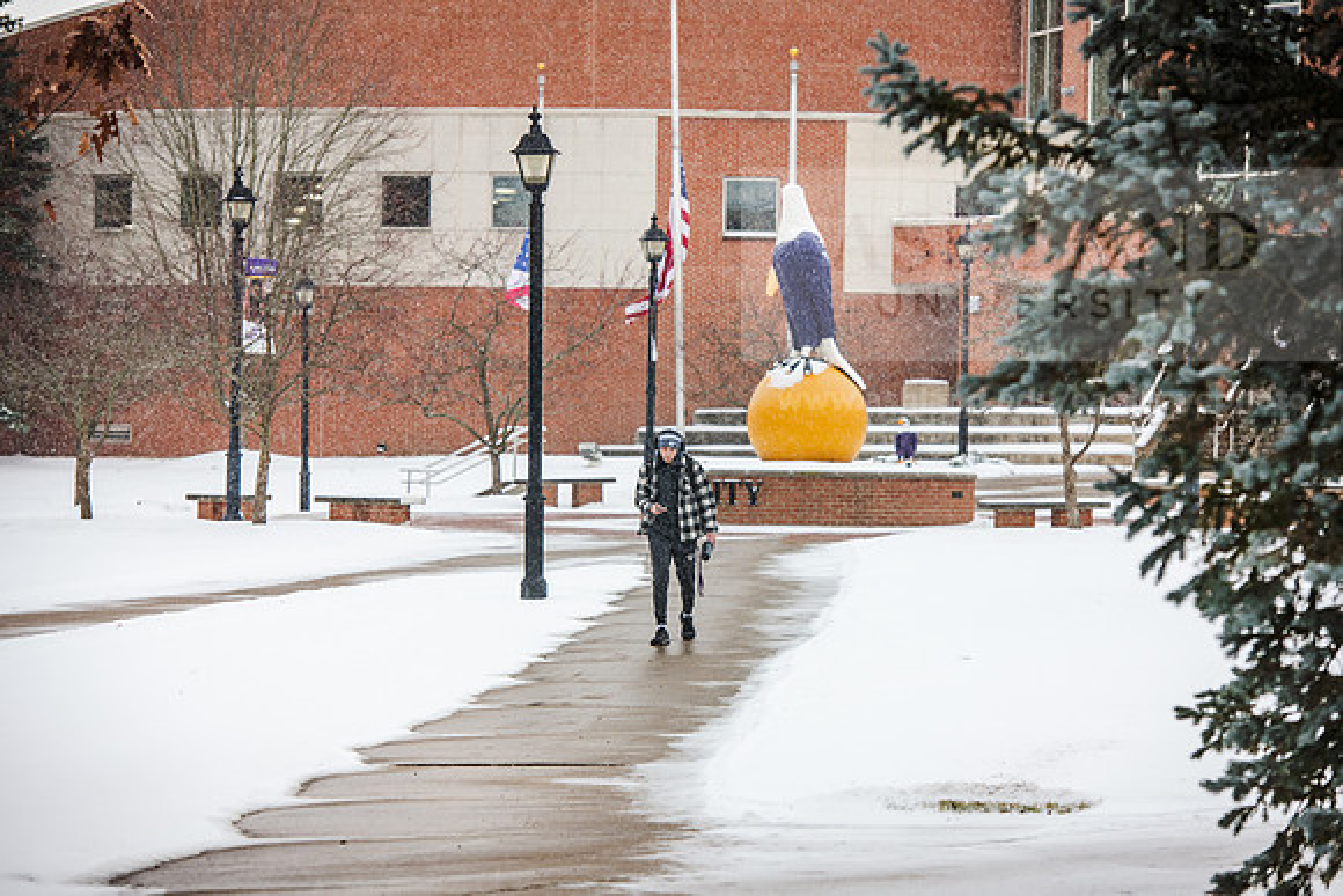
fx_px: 5037
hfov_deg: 15.2
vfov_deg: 10.2
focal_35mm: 135
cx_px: 672
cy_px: 448
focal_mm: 135
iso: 320
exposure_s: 1/160
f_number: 4.5
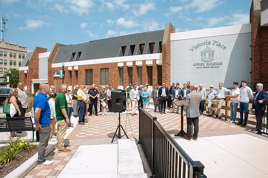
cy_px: 89
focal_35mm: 24
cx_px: 134
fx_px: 179
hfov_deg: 73.8
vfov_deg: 53.1
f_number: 13
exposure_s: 1/200
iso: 400
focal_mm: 24
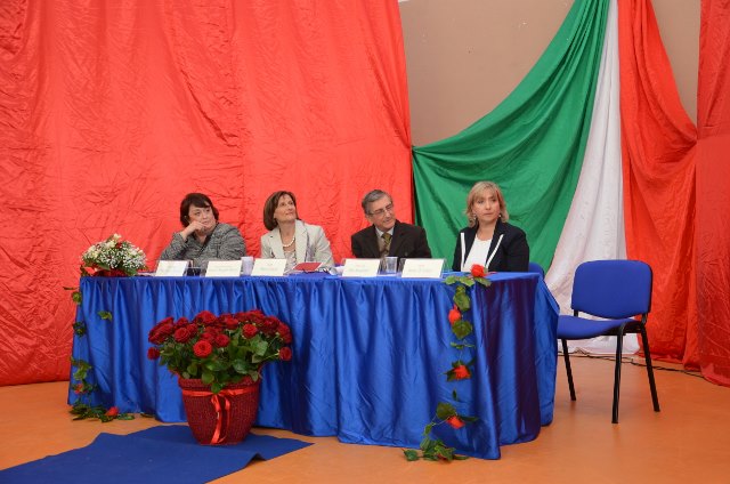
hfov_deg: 39.0
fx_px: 1032
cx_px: 365
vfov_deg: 26.4
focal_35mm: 51
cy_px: 242
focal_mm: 34
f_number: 4.2
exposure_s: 1/60
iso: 720
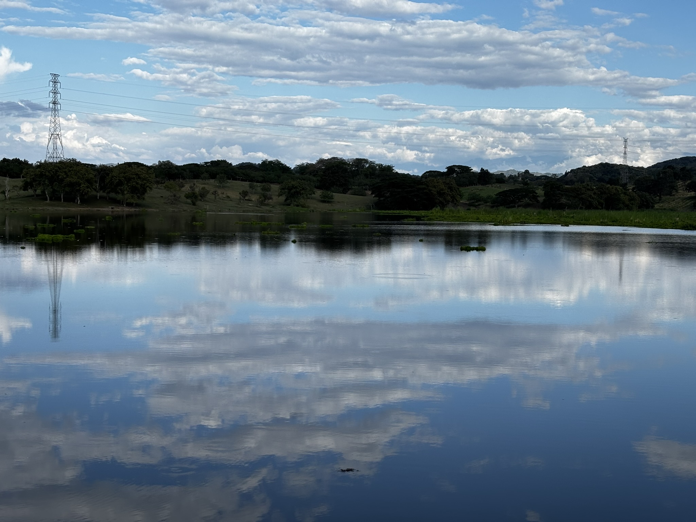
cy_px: 261
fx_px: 1046
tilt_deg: -3.7
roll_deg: -0.8
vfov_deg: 28.0
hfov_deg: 36.8
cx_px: 348
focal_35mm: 52
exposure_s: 1/2778
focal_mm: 5.96
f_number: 1.6
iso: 40
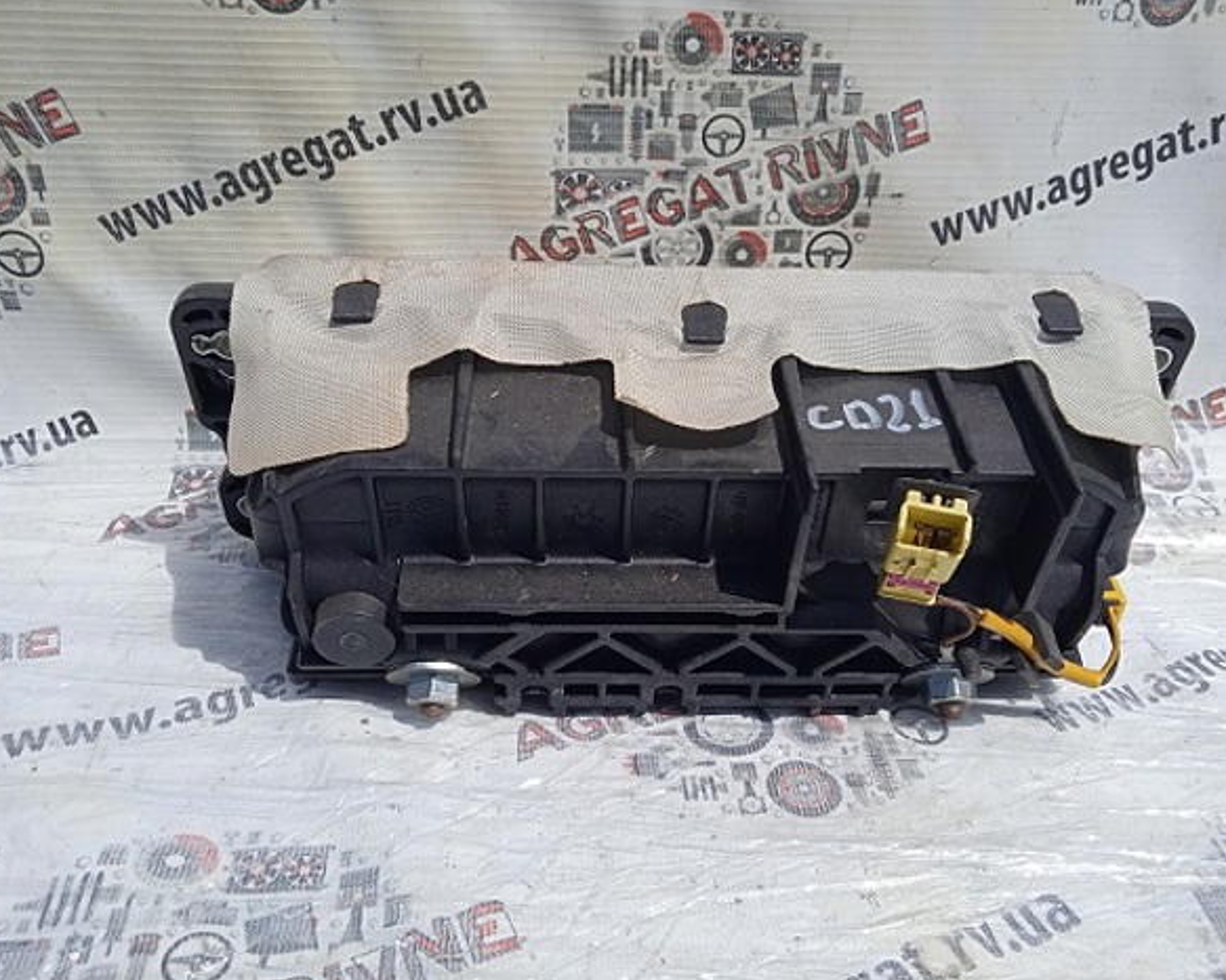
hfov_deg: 58.8
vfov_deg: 48.5
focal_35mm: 30
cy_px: 497
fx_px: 1088
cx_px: 646
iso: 100
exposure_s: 1/2217
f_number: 2.2
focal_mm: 3.43
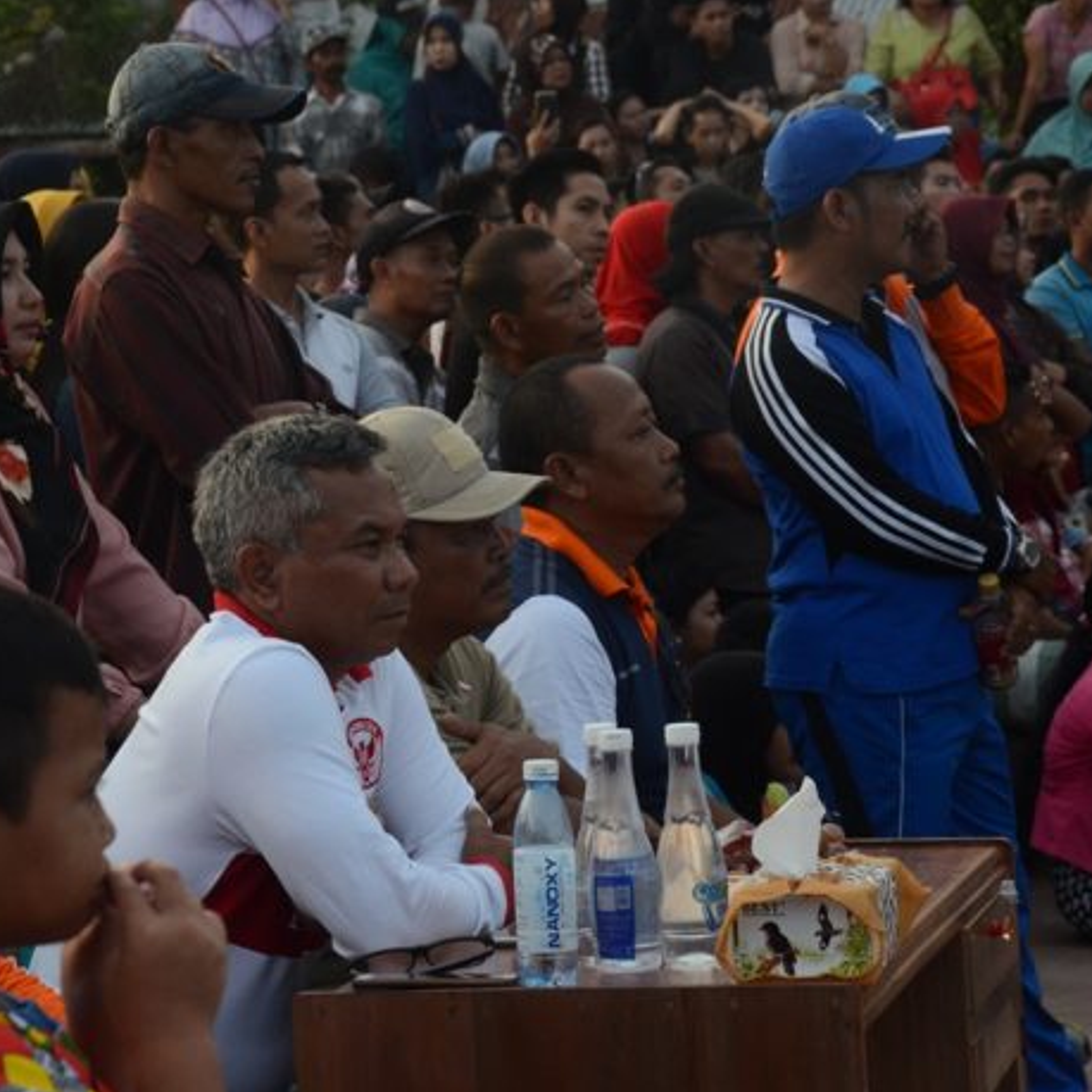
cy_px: 547
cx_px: 403
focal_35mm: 136
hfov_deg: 12.8
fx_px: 4854
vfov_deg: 12.8
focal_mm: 70
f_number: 9
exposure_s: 1/250
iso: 1000
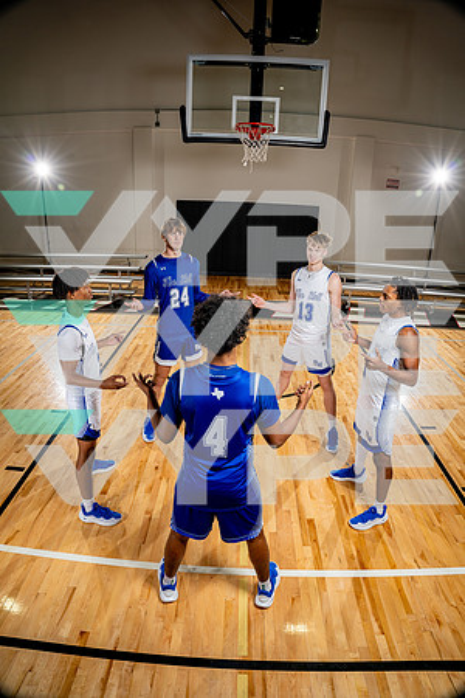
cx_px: 232
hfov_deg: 61.9
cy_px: 349
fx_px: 387
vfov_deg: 84.0
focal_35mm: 20
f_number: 8
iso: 250
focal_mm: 20
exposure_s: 1/250
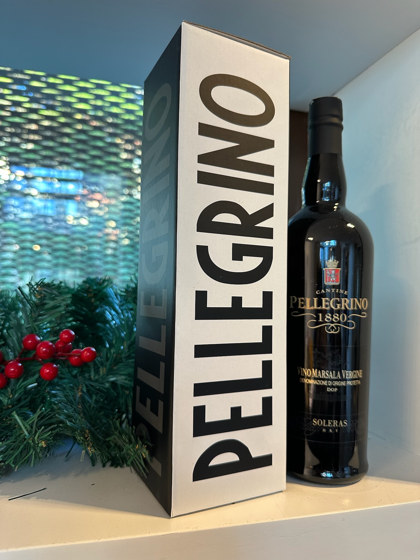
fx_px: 388
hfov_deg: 56.8
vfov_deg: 71.6
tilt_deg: +2.6
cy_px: 280
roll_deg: -1.5
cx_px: 210
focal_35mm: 24
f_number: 1.78
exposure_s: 1/100
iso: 200
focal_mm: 6.86
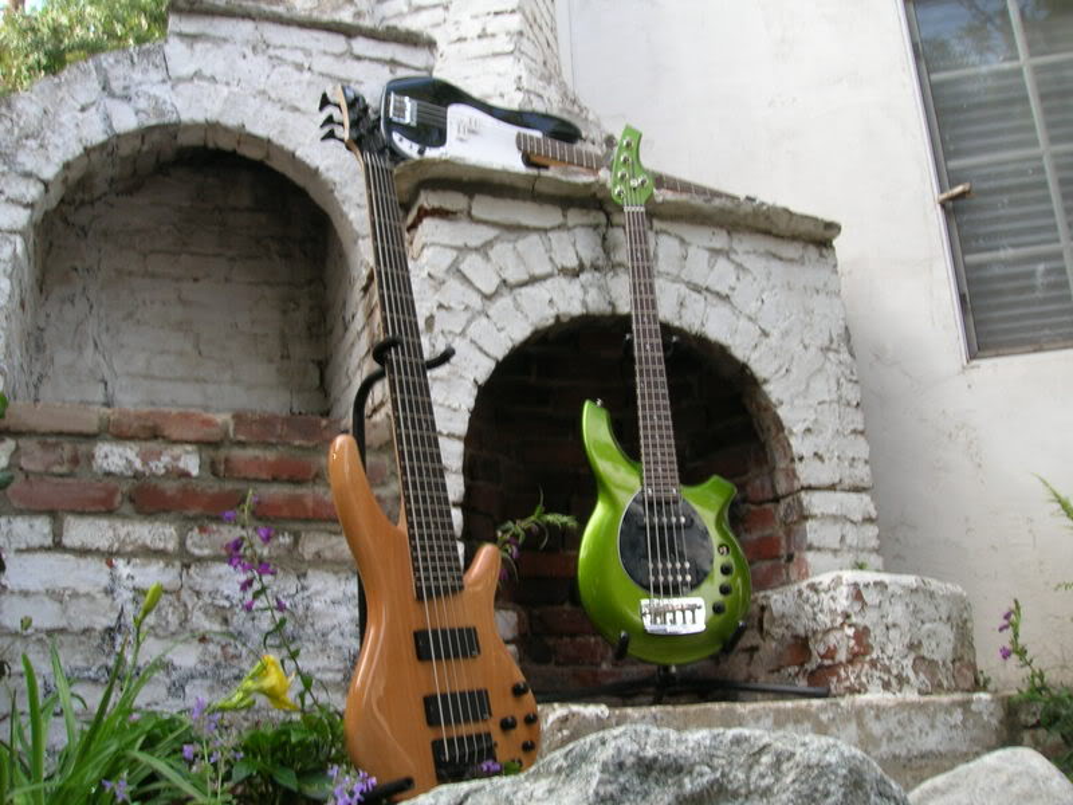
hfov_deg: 54.0
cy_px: 402
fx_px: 1054
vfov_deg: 41.8
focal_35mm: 34
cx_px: 536
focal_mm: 5.7
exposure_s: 1/40.4
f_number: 4.9
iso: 50
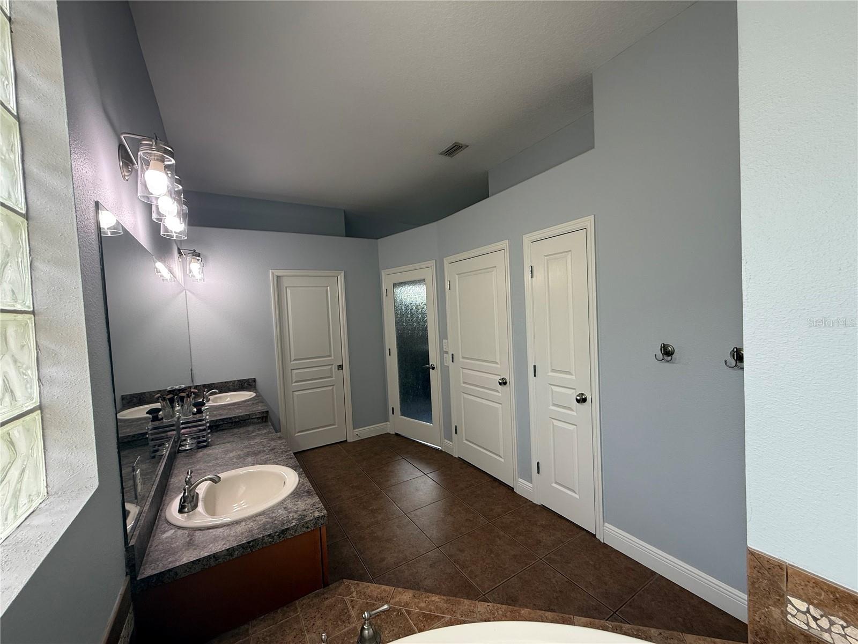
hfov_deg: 102.1
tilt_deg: -1.9
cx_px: 429
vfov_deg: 85.7
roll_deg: +2.6
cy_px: 322
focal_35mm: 14
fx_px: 347
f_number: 2.2
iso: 125
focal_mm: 2.22
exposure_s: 1/99
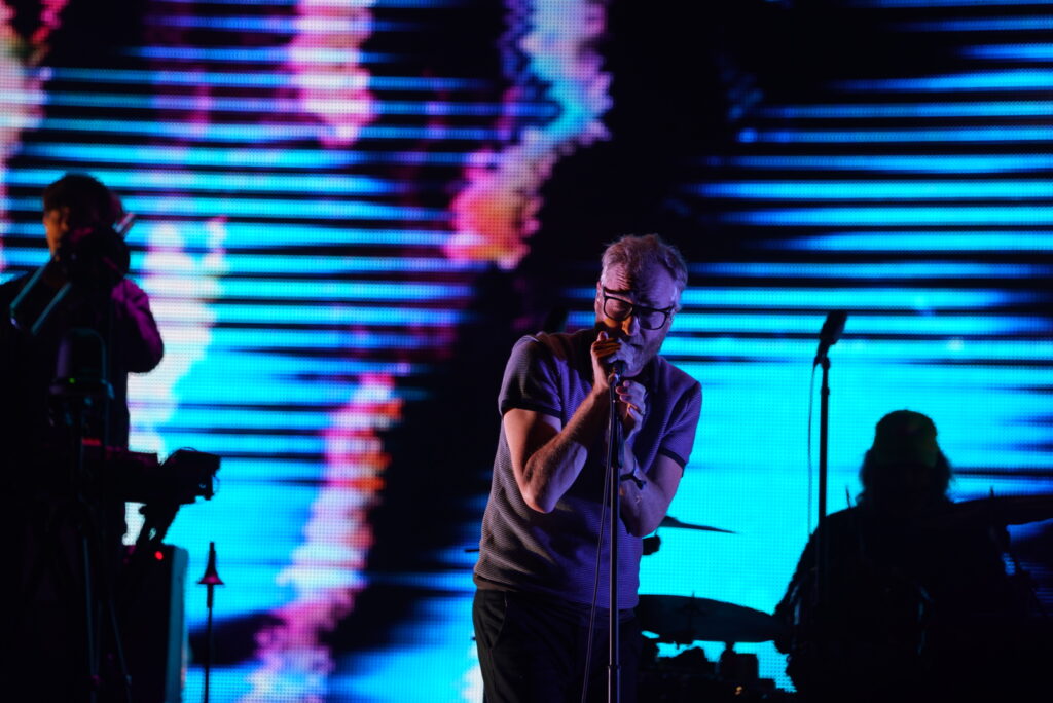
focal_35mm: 200
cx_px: 526
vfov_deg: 6.9
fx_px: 5853
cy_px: 352
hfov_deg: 10.3
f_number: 4
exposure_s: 1/200
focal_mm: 200
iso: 320
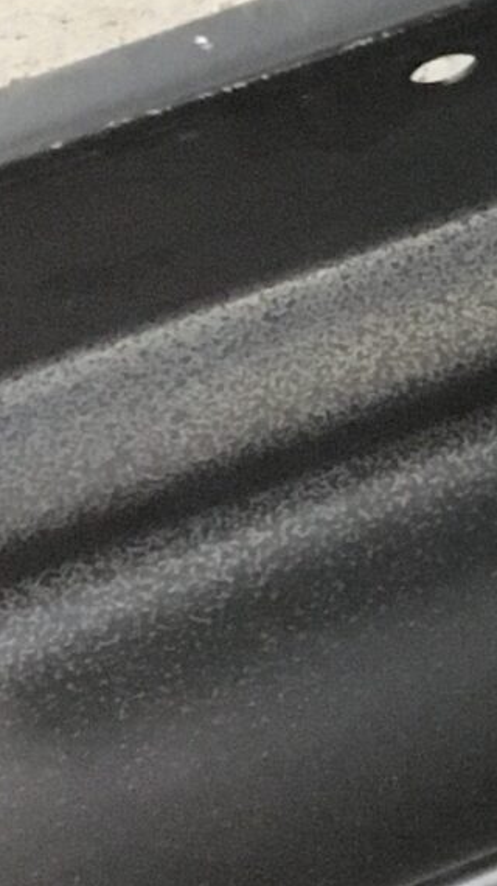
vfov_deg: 14.9
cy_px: 8
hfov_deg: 7.6
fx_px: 3332
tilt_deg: -46.9
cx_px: 1454
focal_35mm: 142
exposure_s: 1/17
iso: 320
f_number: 2.2
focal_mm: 4.15
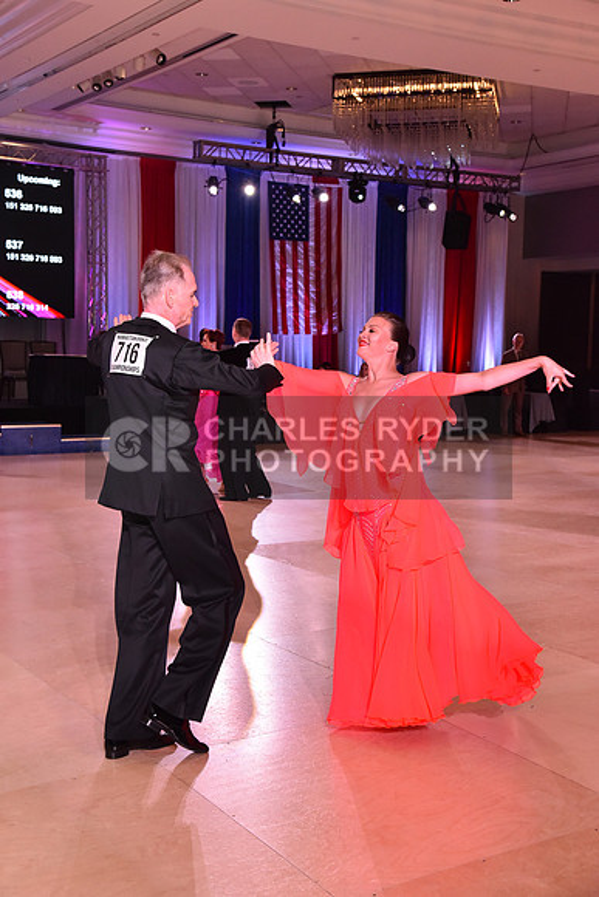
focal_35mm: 46
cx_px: 300
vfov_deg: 42.7
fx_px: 1147
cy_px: 448
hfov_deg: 29.3
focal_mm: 46
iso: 2500
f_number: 7.1
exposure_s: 1/320
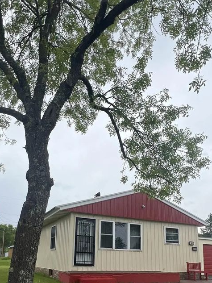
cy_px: 215
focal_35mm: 28
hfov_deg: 49.6
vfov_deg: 59.8
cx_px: 96
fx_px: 229
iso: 32
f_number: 1.8
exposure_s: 1/911
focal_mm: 1.57
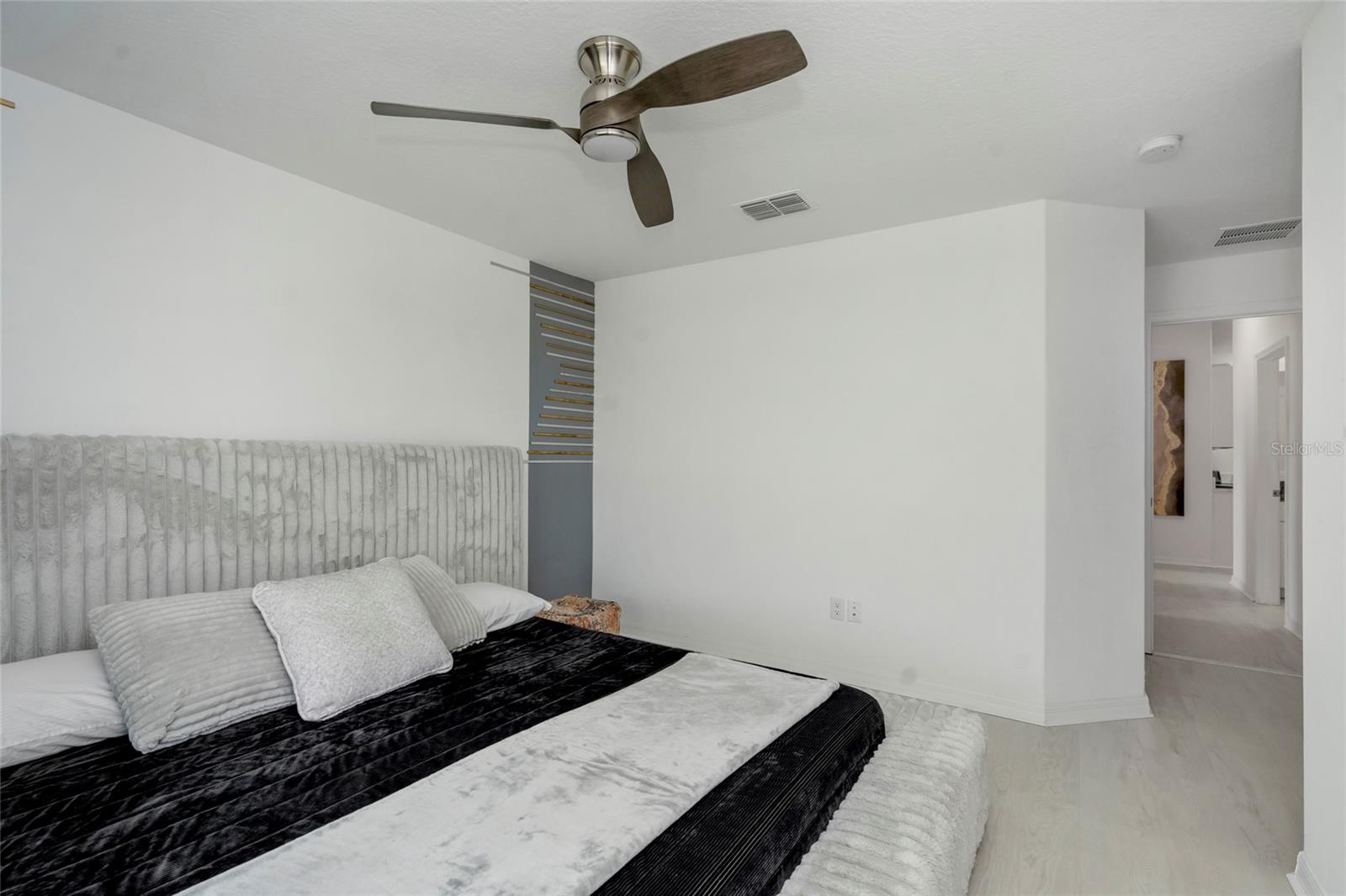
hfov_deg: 96.7
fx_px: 598
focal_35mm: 16
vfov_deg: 73.7
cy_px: 448
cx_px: 673
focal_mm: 16
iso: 500
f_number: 6.7
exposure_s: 1/60
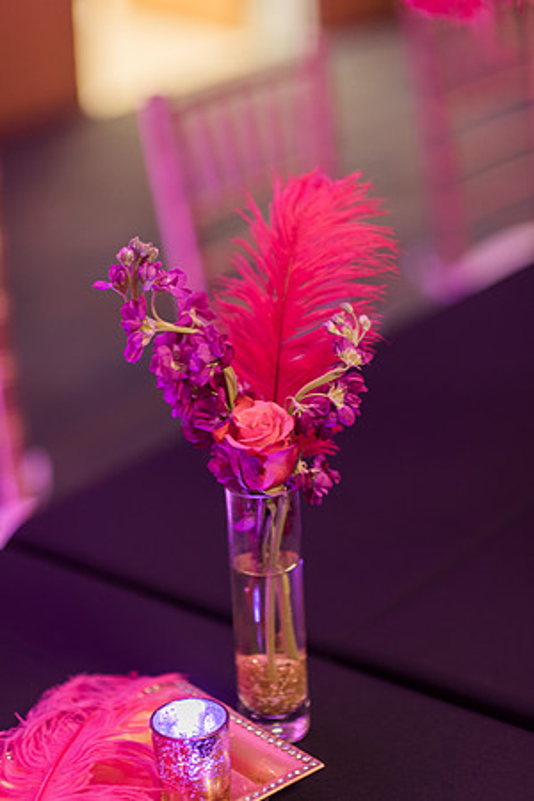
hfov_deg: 16.1
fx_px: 1891
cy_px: 400
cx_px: 267
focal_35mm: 85
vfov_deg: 23.9
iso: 800
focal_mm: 85
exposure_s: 1/60
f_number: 1.6
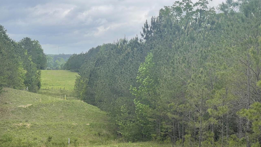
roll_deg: -1.0
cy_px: 86
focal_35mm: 70
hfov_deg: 30.2
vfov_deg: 17.2
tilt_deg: -3.6
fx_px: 484
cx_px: 130
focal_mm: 7.5
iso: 20
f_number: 2.2
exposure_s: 1/401
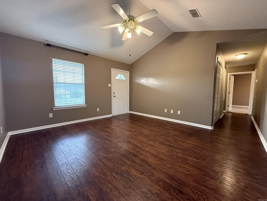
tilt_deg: -4.3
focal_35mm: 14
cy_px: 100
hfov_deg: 102.1
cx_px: 134
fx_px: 108
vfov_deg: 85.7
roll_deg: -0.5
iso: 640
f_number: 2.2
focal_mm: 2.22
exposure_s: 1/60
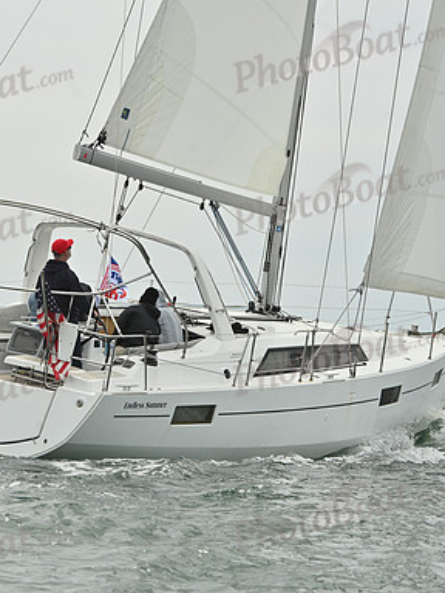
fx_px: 3240
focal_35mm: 189
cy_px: 297
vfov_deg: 10.5
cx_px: 155
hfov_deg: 7.9
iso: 320
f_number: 9
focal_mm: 130
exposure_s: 1/2000
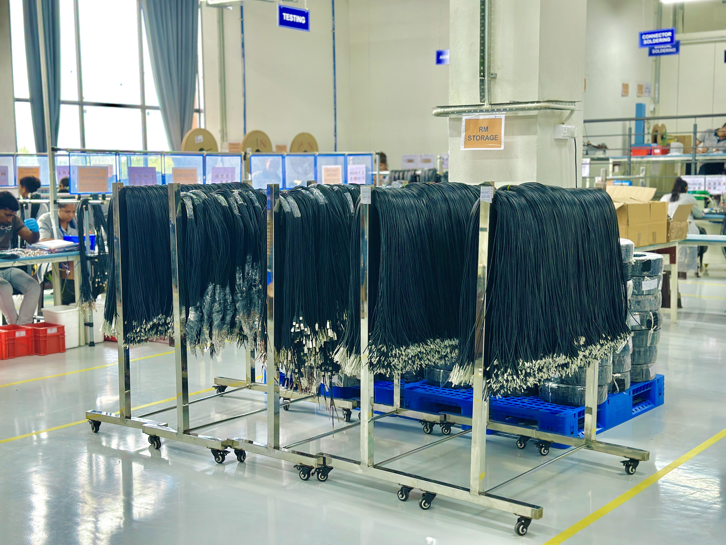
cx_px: 363
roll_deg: +0.2
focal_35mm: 48
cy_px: 272
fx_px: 1007
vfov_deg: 30.3
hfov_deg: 39.7
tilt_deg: -6.3
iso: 80
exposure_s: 1/100
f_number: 1.78
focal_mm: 6.86
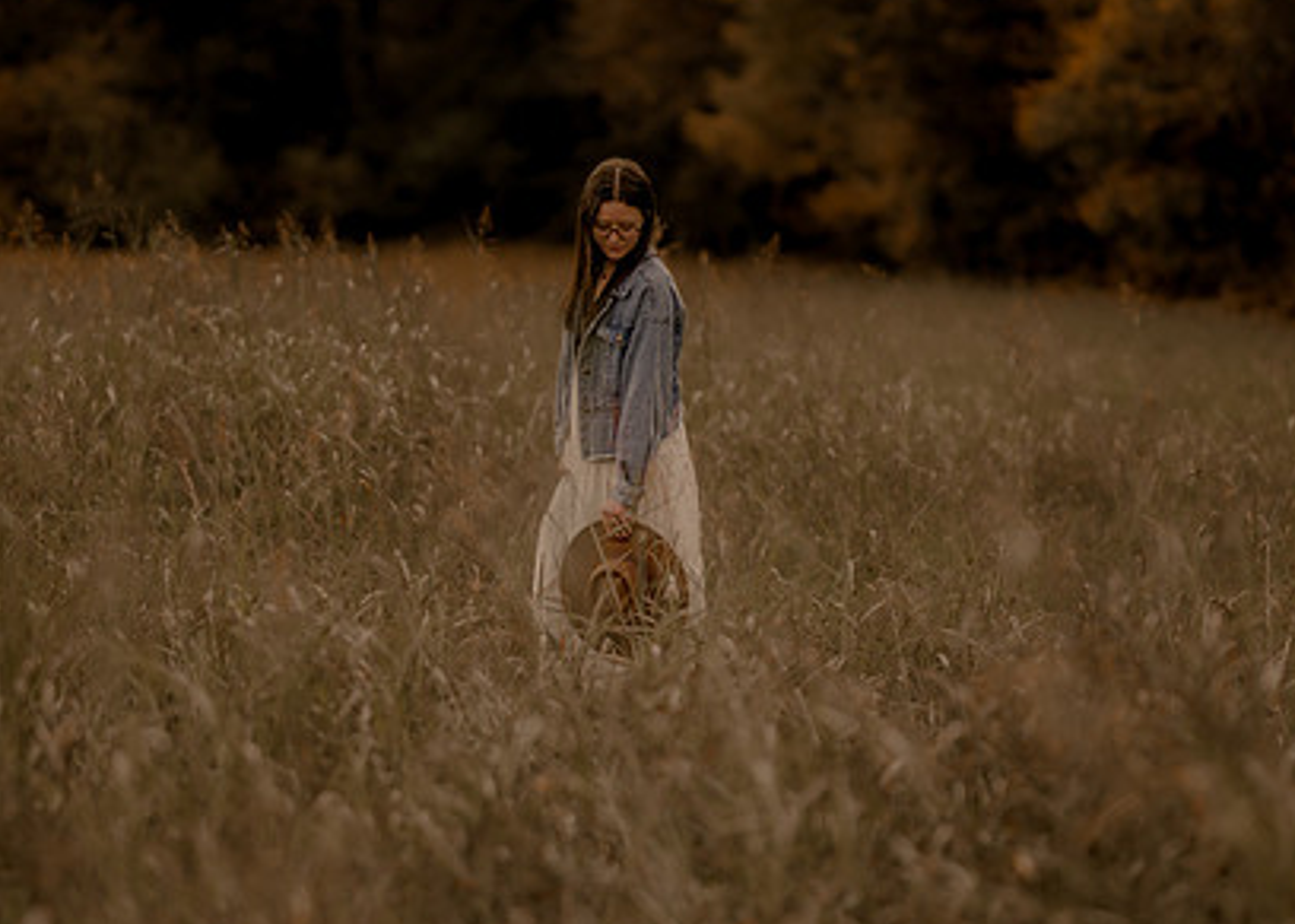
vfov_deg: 10.5
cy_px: 483
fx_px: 5036
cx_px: 651
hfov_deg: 14.7
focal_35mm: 137
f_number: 1.4
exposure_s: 1/3200
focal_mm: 85
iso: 200
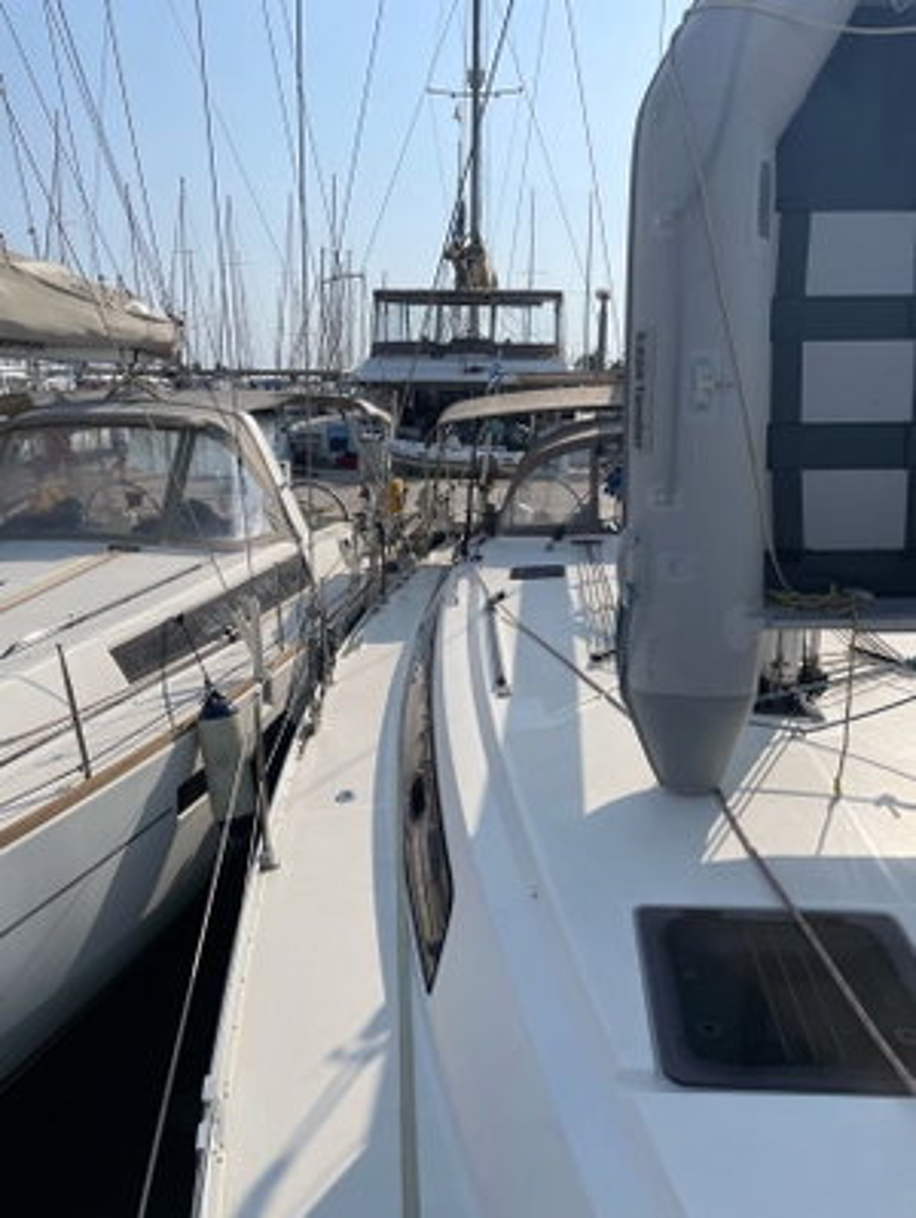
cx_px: 458
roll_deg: -0.9
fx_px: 916
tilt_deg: -13.0
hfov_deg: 53.1
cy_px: 609
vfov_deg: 67.3
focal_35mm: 26
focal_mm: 4.2
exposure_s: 1/6897
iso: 32
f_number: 1.6
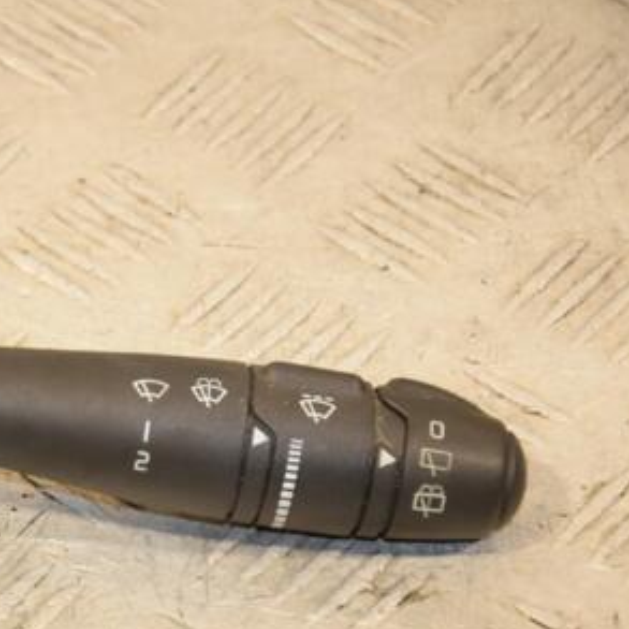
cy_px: 419
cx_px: -9
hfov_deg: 6.8
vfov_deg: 6.8
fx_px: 5263
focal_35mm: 256
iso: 800
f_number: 6.3
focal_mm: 98
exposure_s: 1/200
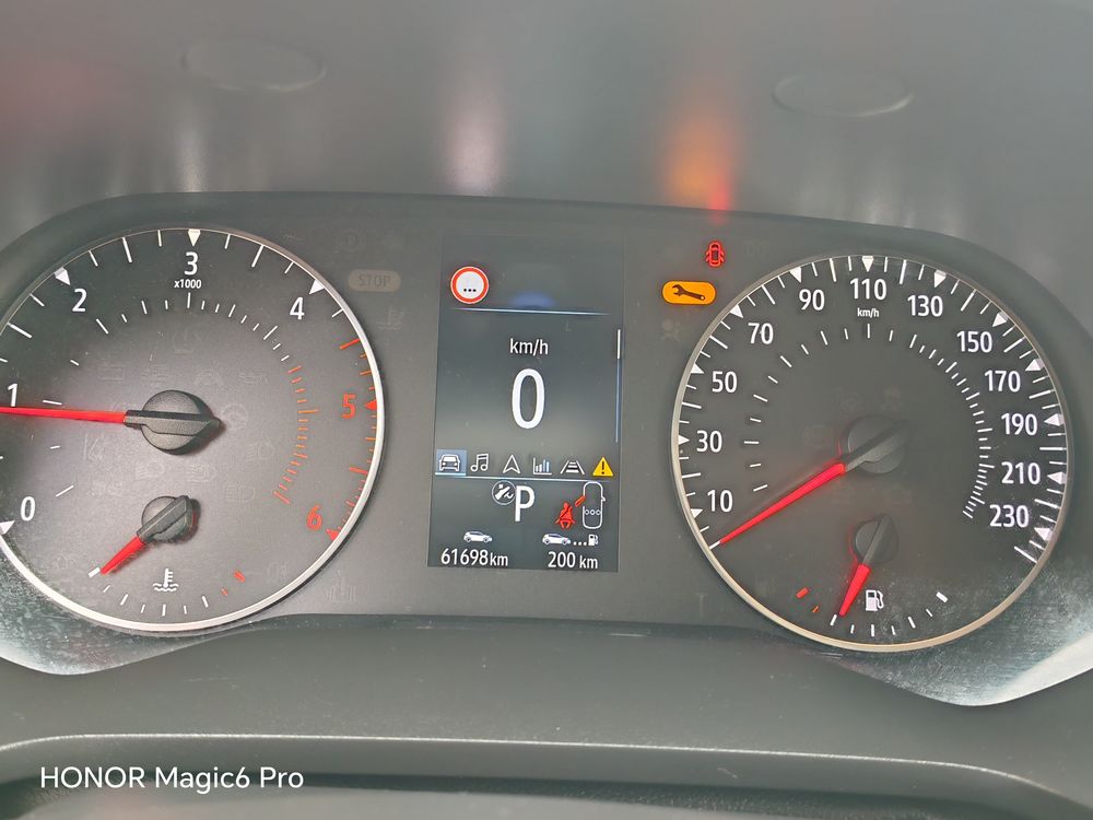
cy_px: 410
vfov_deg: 41.8
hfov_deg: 54.0
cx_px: 546
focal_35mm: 34
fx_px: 1074
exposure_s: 1/100
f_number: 2
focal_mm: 6.83
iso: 200
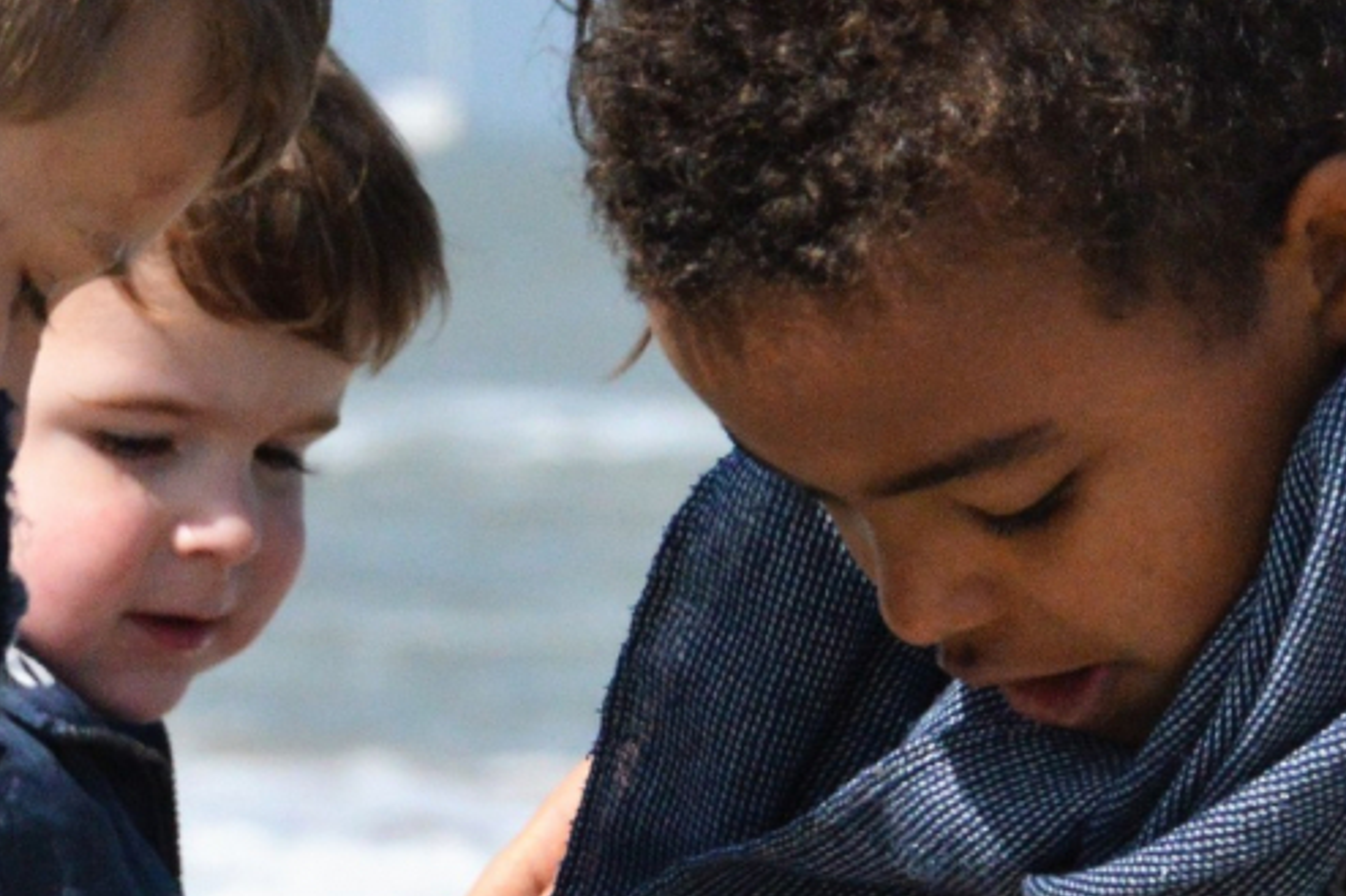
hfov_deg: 3.6
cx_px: 1240
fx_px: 21446
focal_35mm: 574
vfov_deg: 2.4
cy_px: -113
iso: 800
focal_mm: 105
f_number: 9
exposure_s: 1/3200
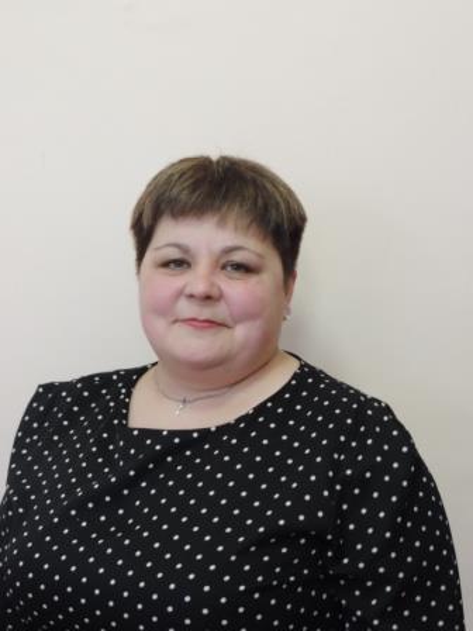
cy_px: 316
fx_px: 1275
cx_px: 236
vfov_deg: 27.8
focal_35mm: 70
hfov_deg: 21.0
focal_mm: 12.4
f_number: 3.9
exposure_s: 1/15
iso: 800
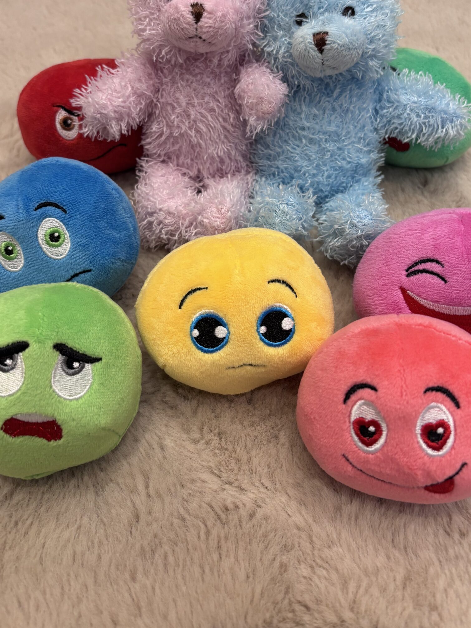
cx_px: 244
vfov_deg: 54.8
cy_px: 244
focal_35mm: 33
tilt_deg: -47.8
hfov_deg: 42.9
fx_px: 599
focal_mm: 5.96
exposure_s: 1/50
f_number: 1.6
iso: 125
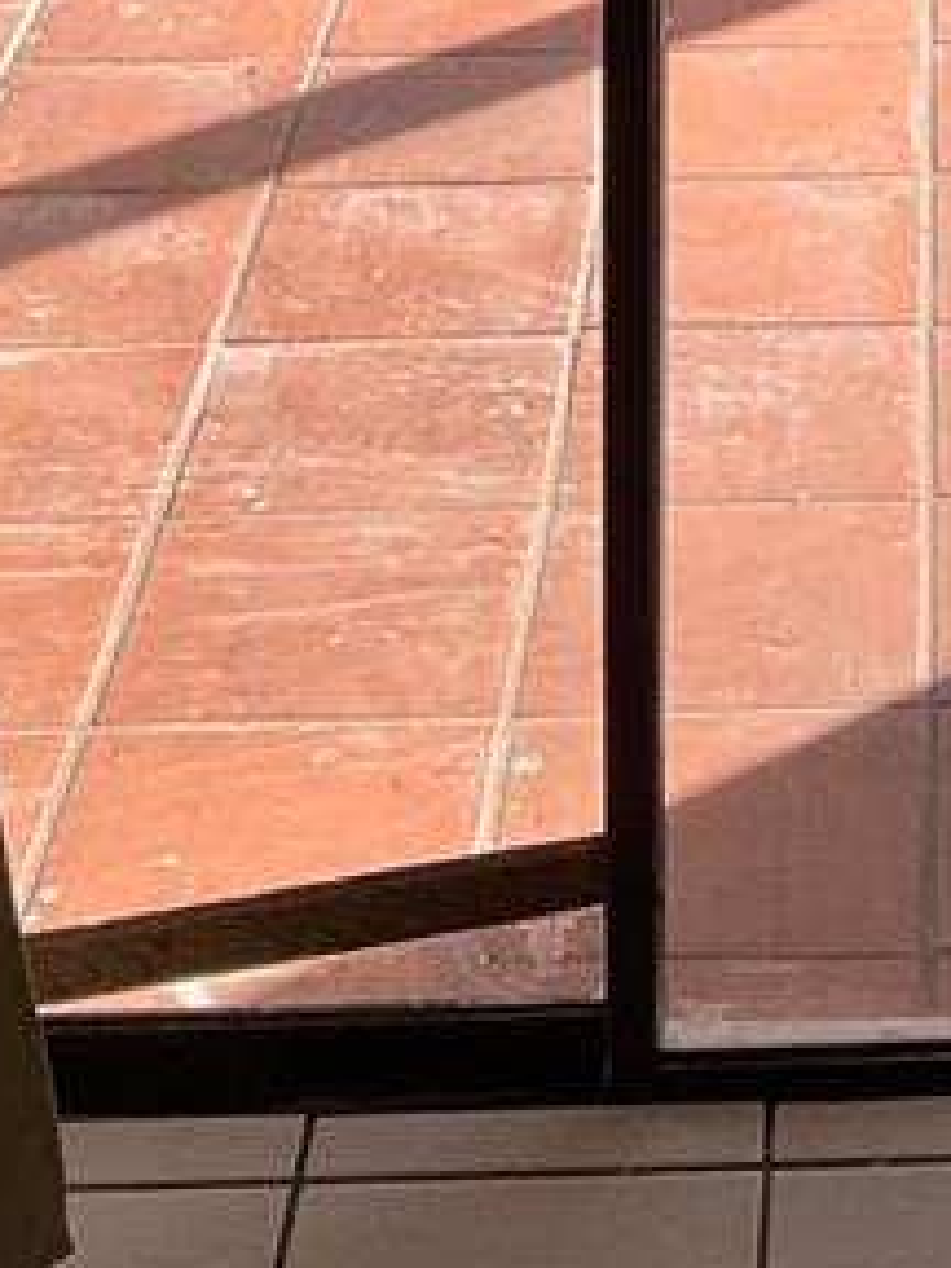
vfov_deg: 14.2
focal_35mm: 121
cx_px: 1259
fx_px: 4432
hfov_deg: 11.9
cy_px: -1074
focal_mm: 3
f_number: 1.8
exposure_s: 1/504
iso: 16
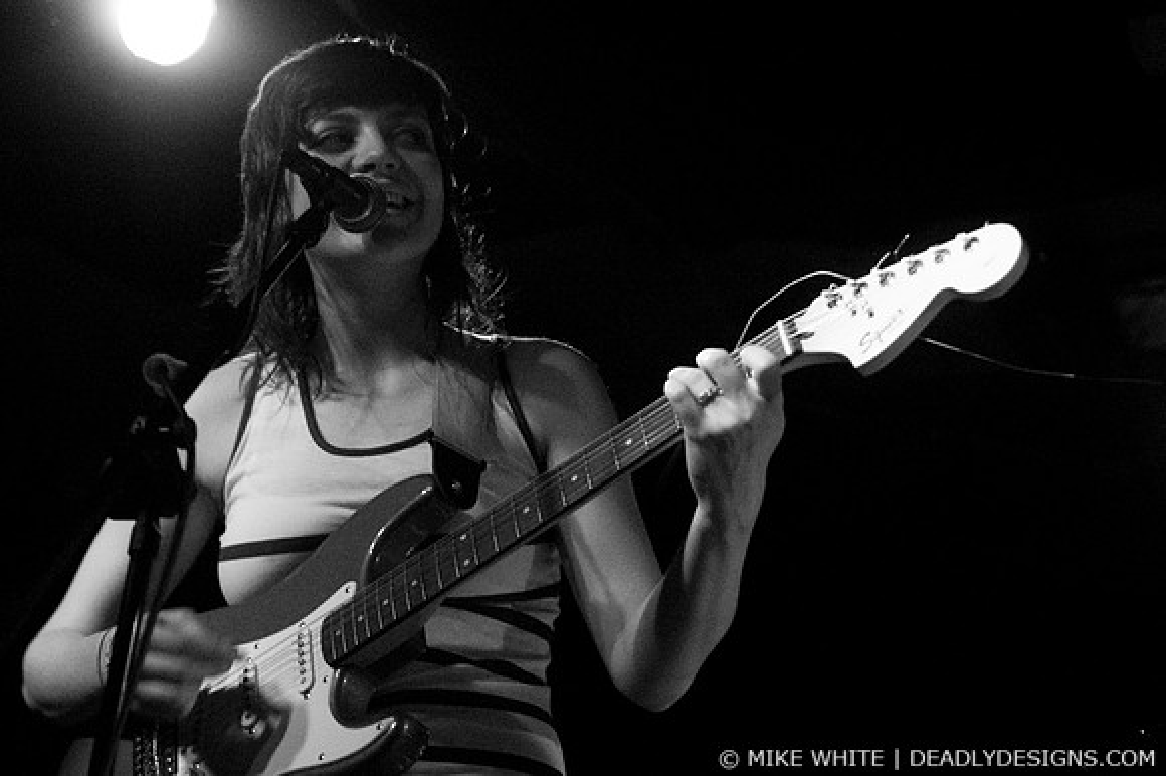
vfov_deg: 18.9
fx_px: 2331
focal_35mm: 72
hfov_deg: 28.1
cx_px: 583
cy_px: 388
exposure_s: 1/40
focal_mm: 48
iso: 800
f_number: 2.8
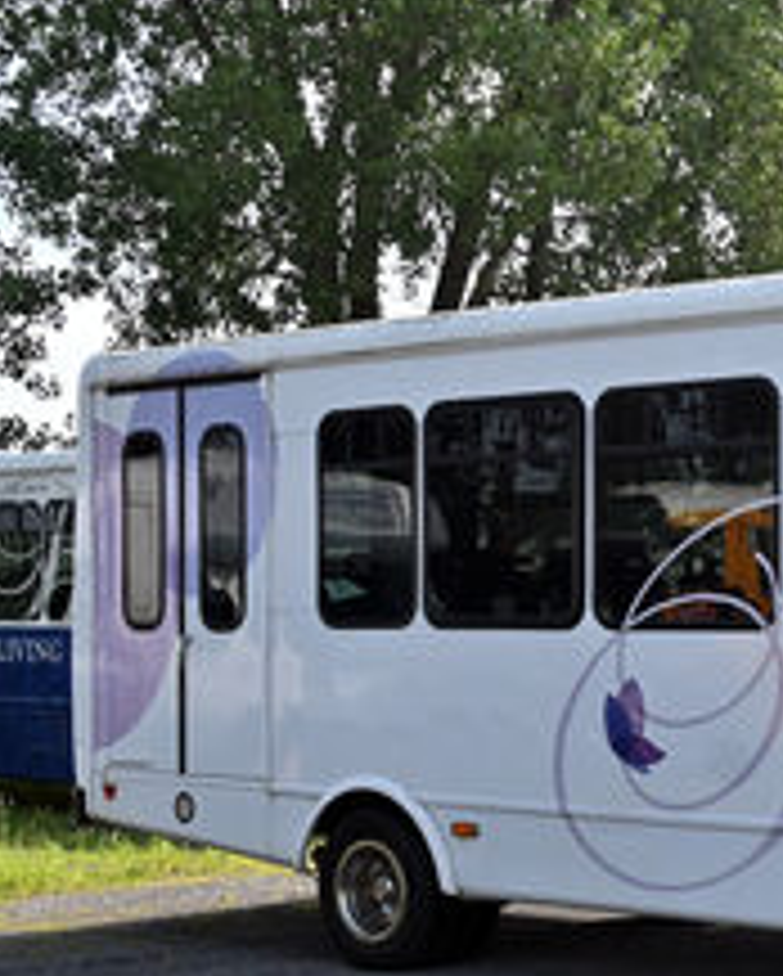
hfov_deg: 16.0
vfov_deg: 20.6
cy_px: 679
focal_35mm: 93
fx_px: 2676
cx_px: 940
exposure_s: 1/400
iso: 100
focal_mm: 30.5
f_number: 7.1
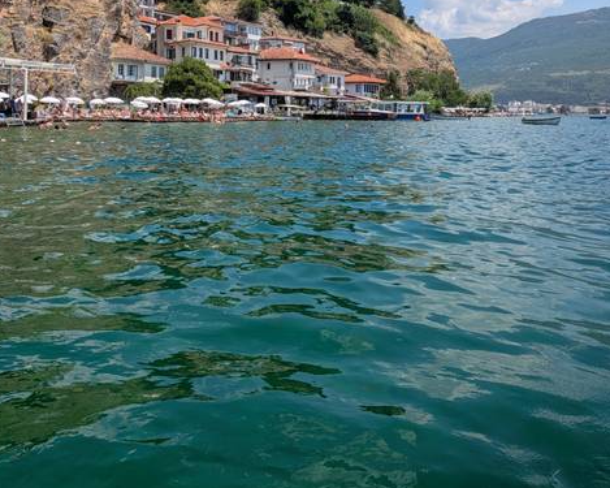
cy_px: 121
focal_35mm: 32
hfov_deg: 55.7
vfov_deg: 44.2
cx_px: 303
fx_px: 578
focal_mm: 4.53
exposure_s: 1/1825
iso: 27
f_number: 1.7
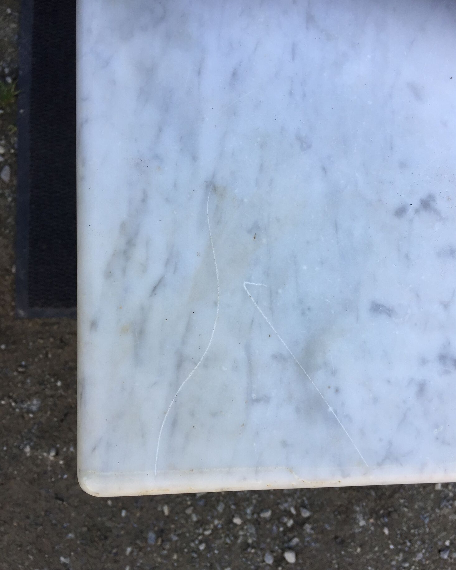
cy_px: 296
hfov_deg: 47.1
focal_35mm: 31
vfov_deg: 57.2
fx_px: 523
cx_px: 228
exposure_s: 1/384
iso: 32
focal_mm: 4.15
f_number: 2.2
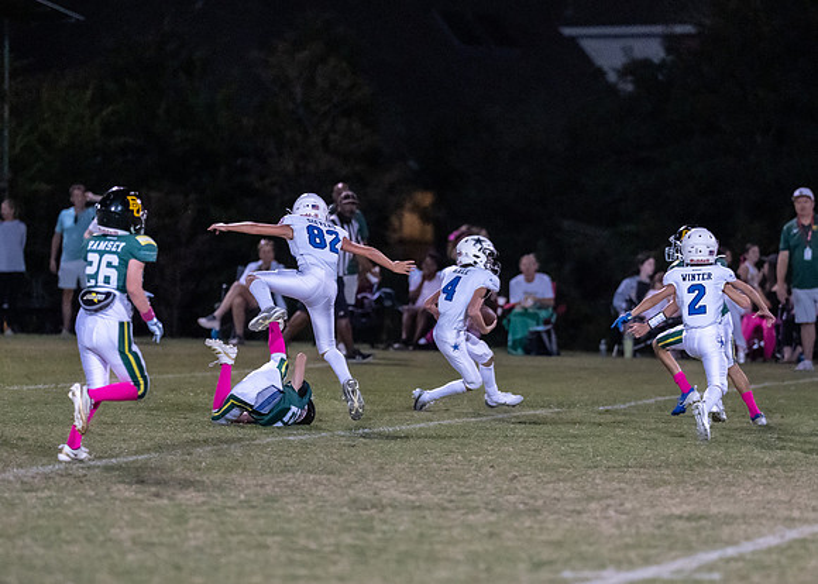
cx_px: 480
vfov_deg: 6.2
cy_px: 339
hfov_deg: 8.7
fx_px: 5371
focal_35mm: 231
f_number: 1.8
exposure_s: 1/1000
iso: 4000
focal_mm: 135
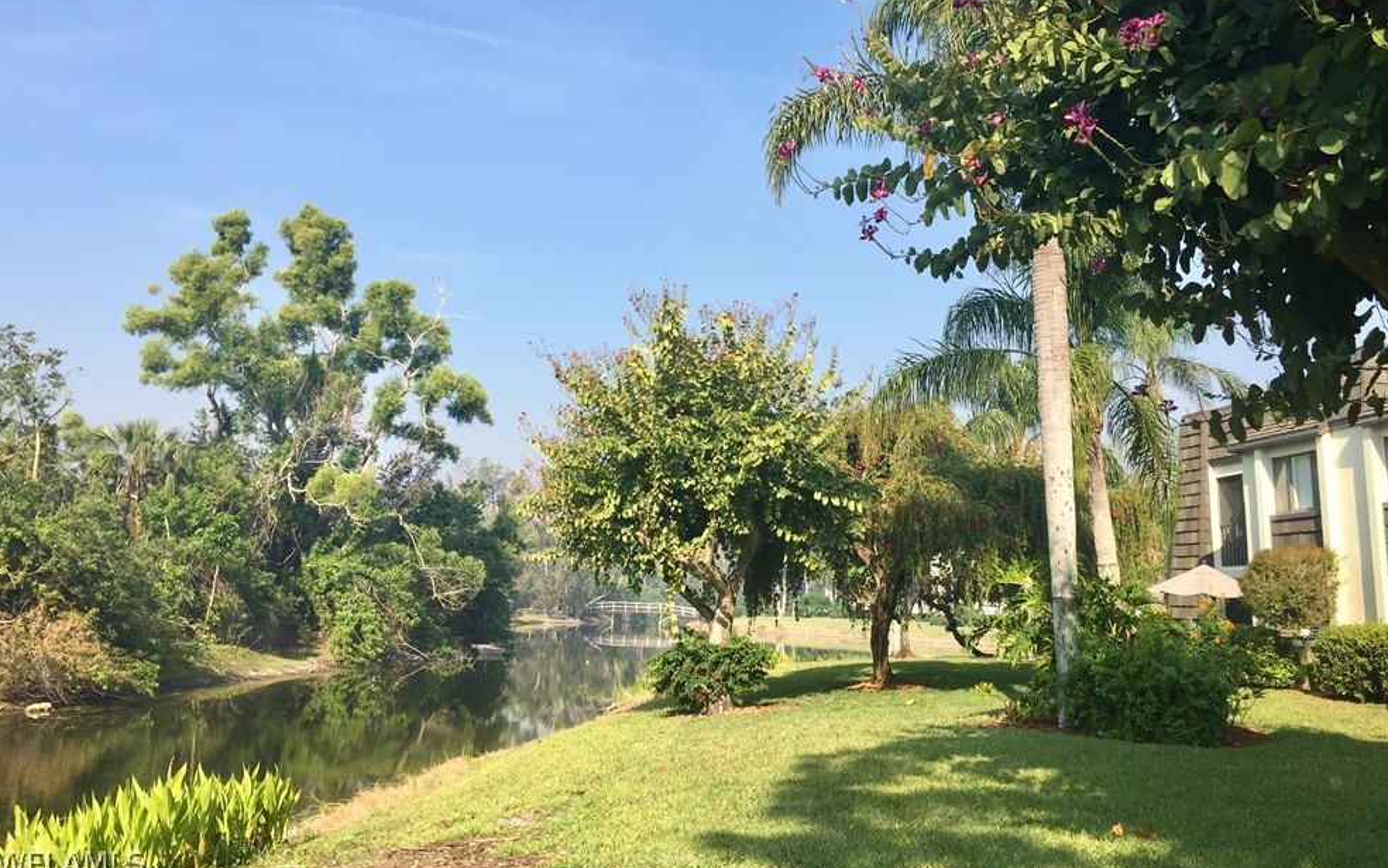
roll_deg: -3.1
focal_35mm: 32
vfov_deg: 39.3
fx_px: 1210
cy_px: 344
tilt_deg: +12.0
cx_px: 690
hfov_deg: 59.7
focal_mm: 4.15
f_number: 2.2
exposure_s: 1/1236
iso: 32
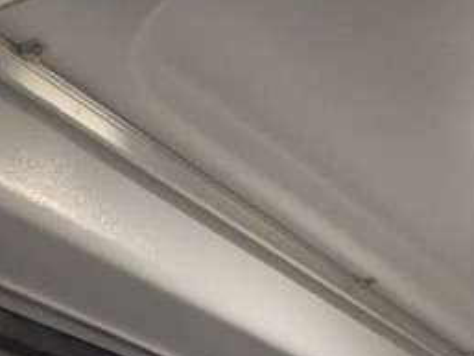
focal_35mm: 87
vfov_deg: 12.1
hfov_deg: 22.5
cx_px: 252
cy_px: 950
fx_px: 1192
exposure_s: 1/86.2
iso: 310
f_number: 2.2
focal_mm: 2.35
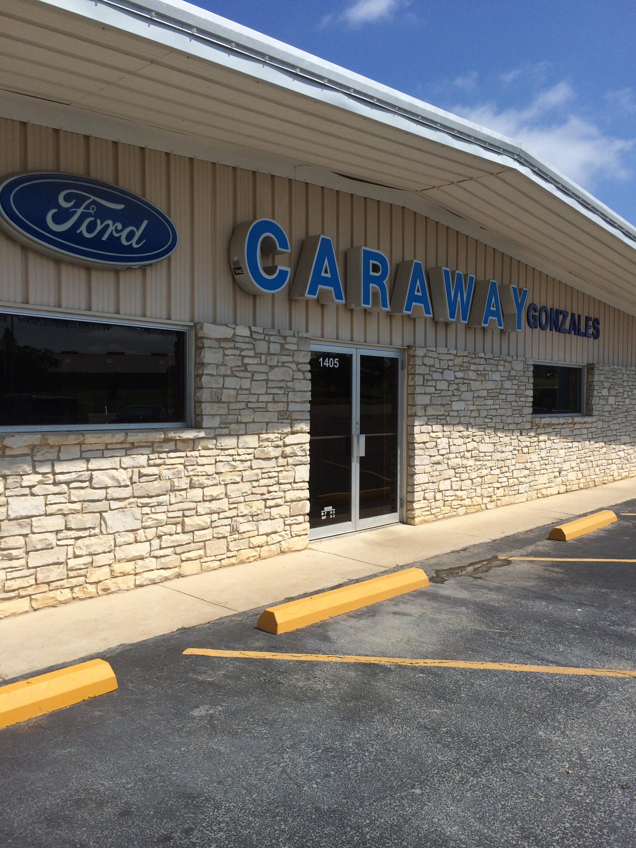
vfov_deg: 60.0
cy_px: 424
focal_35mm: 30
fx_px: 735
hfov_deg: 46.8
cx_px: 318
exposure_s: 1/4115
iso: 40
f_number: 2.2
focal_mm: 4.12
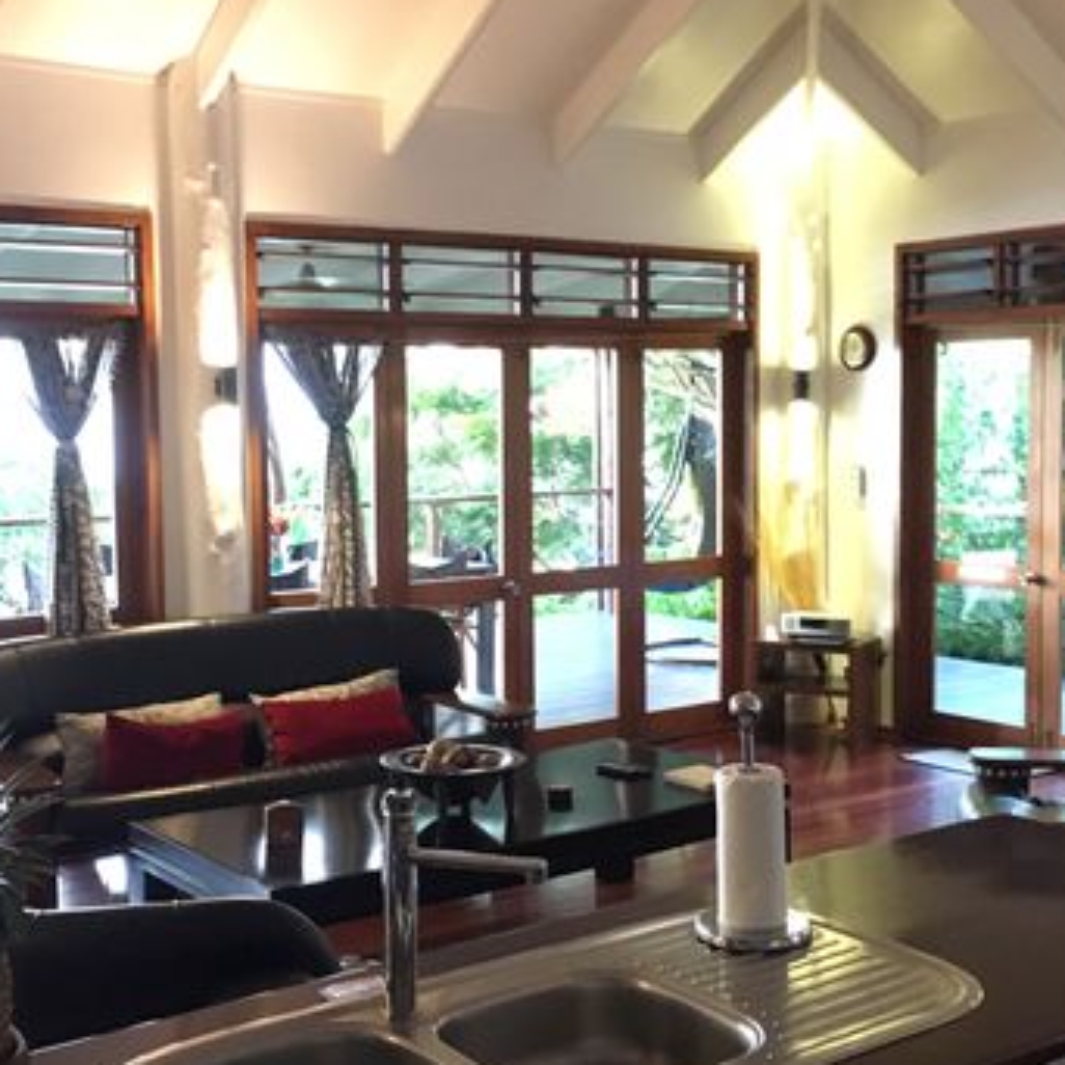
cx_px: 501
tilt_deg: -7.2
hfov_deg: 37.5
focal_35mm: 45
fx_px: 1566
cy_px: 539
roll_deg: +0.1
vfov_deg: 37.6
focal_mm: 4.15
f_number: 2.2
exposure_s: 1/17
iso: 320
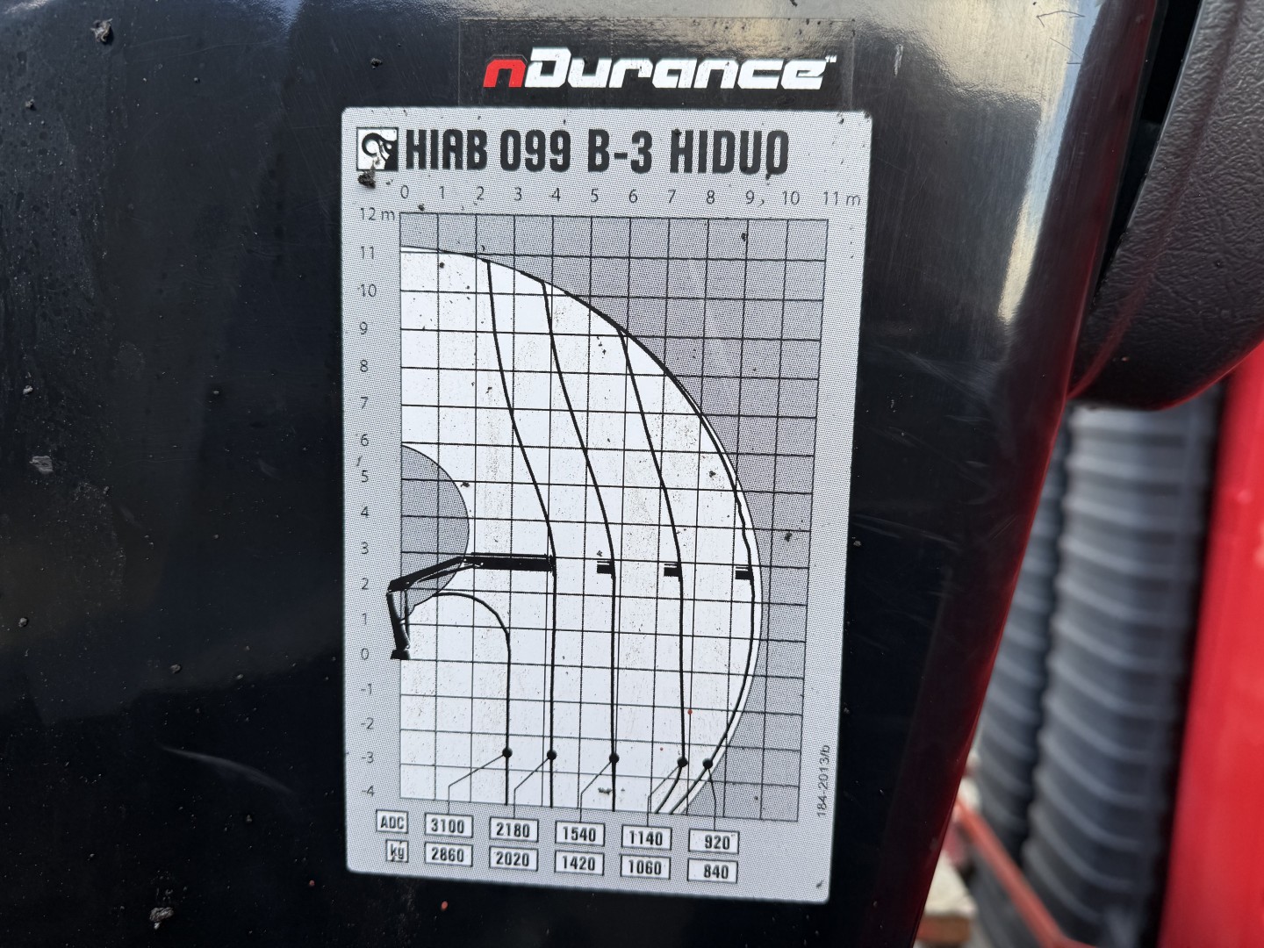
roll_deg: -2.4
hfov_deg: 71.6
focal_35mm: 24
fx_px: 876
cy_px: 474
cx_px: 632
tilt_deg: -6.3
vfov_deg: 56.8
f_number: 1.78
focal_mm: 6.76
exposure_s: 1/612
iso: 80
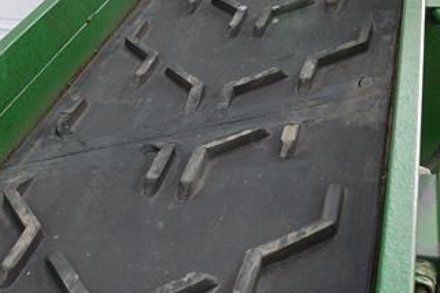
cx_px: 68
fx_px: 709
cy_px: 238
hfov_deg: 33.2
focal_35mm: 58
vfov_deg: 23.0
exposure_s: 1/250
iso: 100
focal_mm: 14
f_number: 5.6
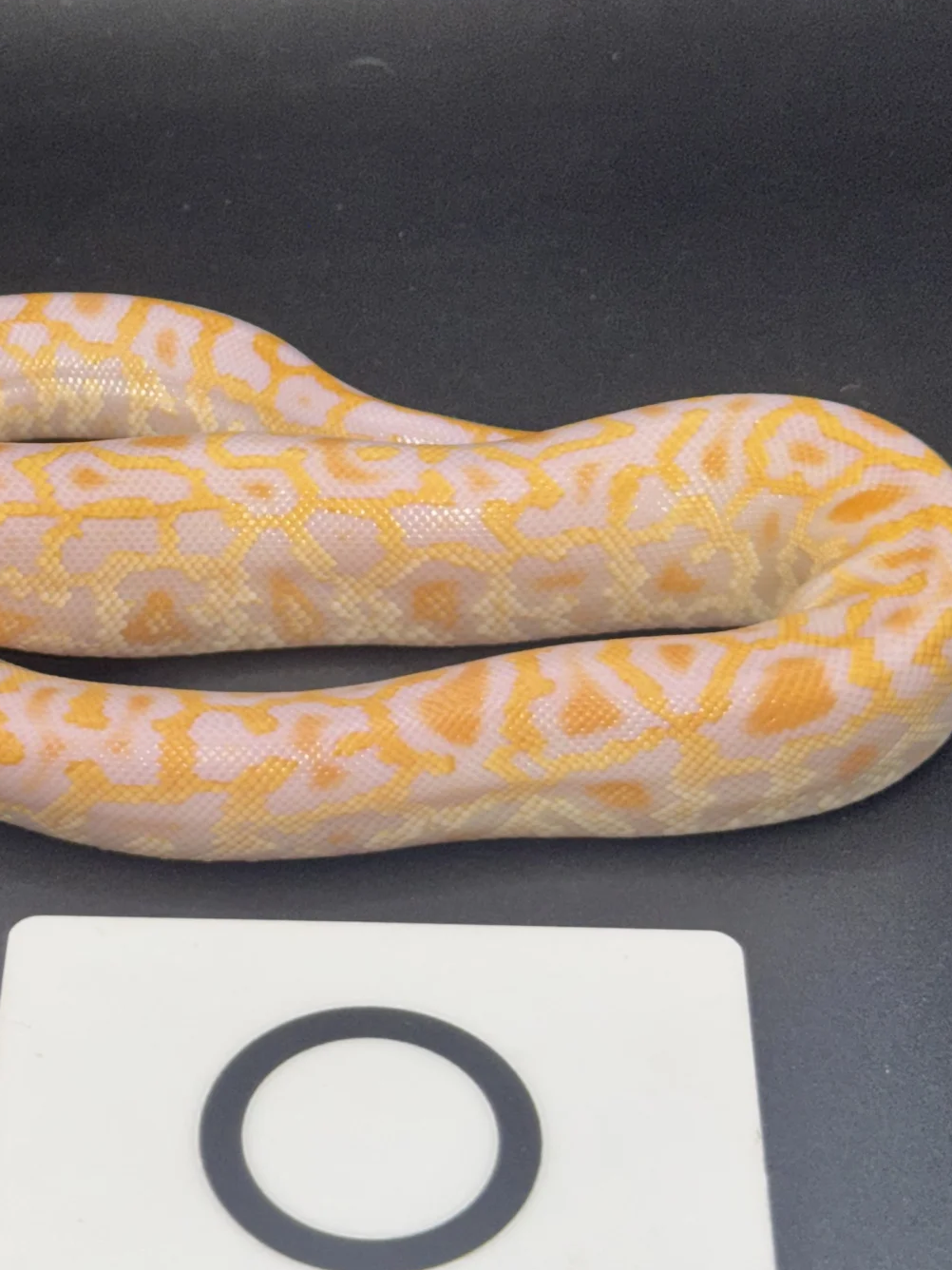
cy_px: 358
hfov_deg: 15.9
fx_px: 3374
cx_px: 122
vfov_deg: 21.2
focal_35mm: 92
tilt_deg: -39.1
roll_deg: +4.3
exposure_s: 1/44
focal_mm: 6.76
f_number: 1.78
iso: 50
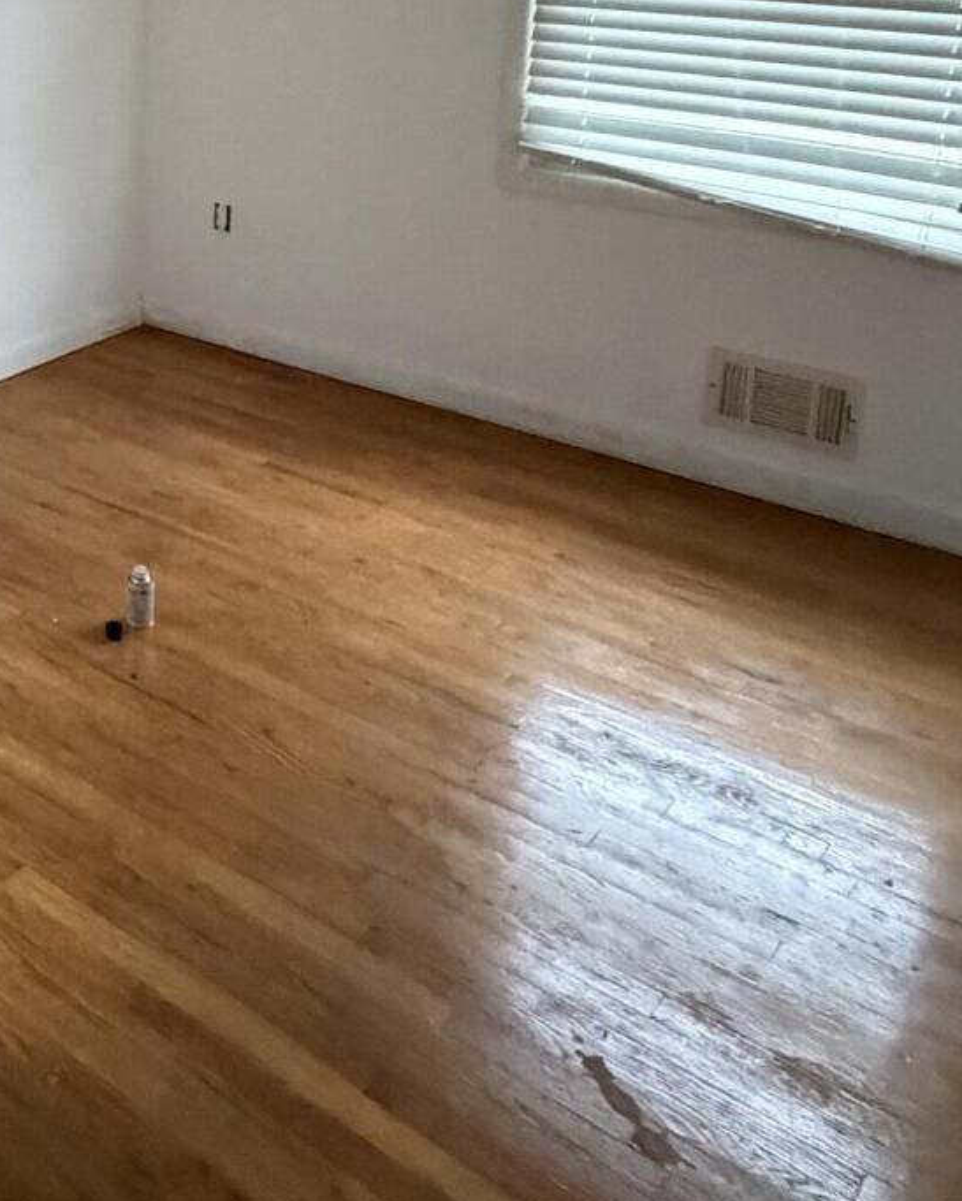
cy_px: 98
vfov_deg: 41.7
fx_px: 1423
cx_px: -237
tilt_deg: -12.4
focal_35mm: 40
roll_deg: +2.4
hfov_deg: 30.7
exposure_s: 1/60
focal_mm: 2.22
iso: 1250
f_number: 2.2
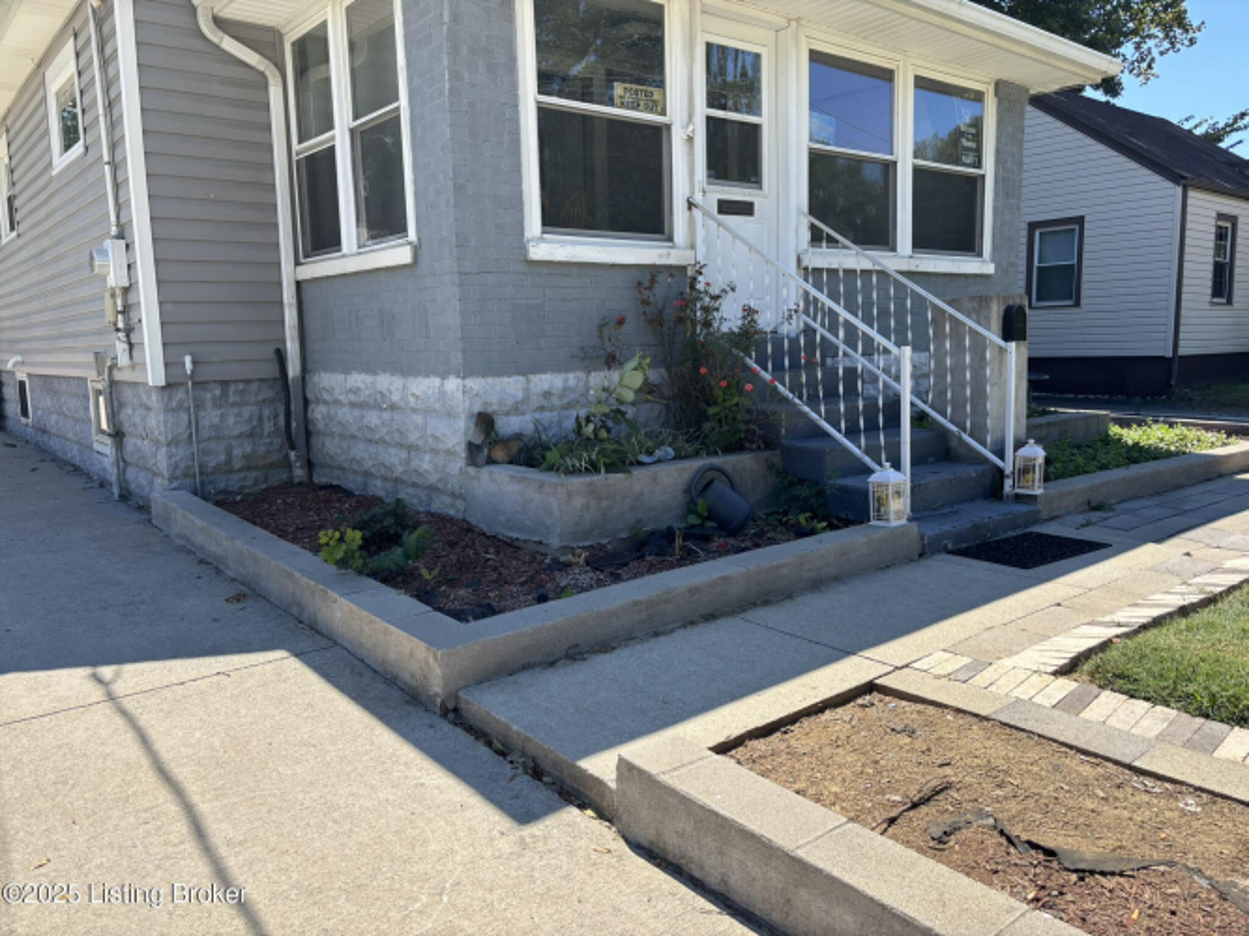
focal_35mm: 26
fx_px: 938
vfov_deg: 53.0
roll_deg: +1.3
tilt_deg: -7.9
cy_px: 468
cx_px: 624
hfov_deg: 67.3
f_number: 1.6
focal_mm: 5.96
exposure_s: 1/1543
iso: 50
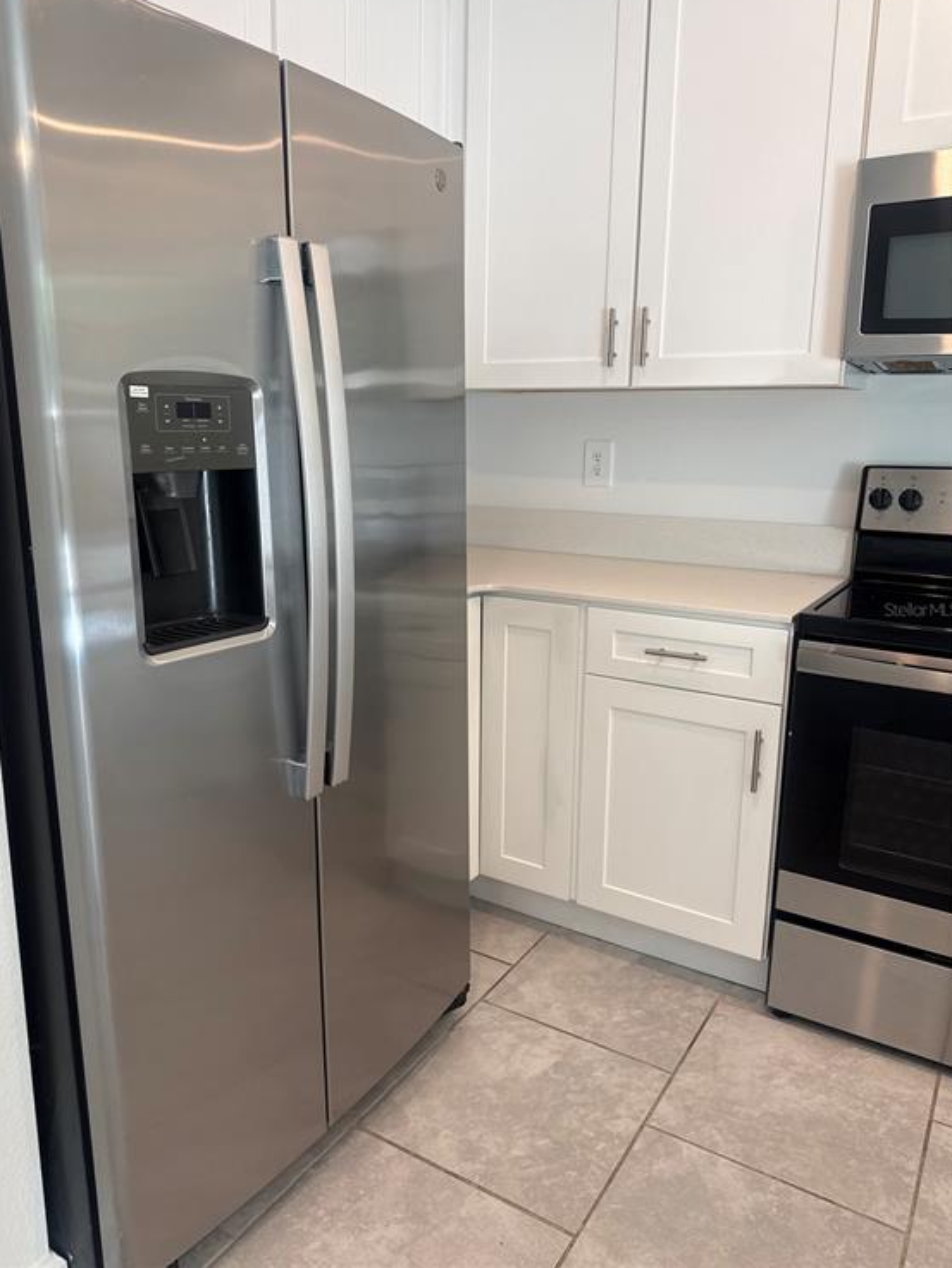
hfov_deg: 54.9
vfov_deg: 69.4
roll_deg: -2.5
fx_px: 916
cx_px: 467
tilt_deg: -10.8
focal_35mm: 25
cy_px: 609
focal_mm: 6.76
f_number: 1.78
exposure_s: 1/120
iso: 100
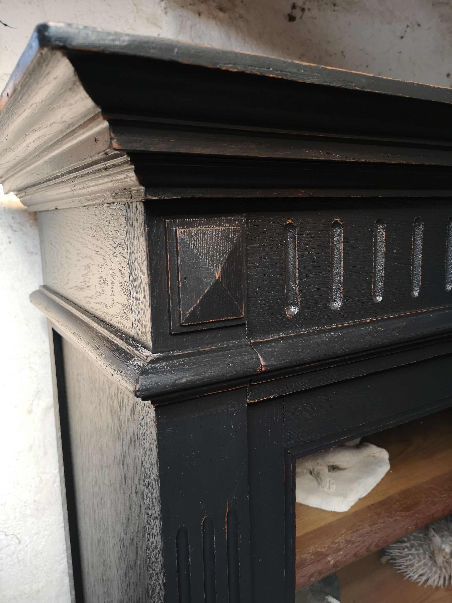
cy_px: 302
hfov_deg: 51.4
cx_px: 226
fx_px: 470
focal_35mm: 27
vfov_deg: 65.3
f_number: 1.8
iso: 125
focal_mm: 5.58
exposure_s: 1/50
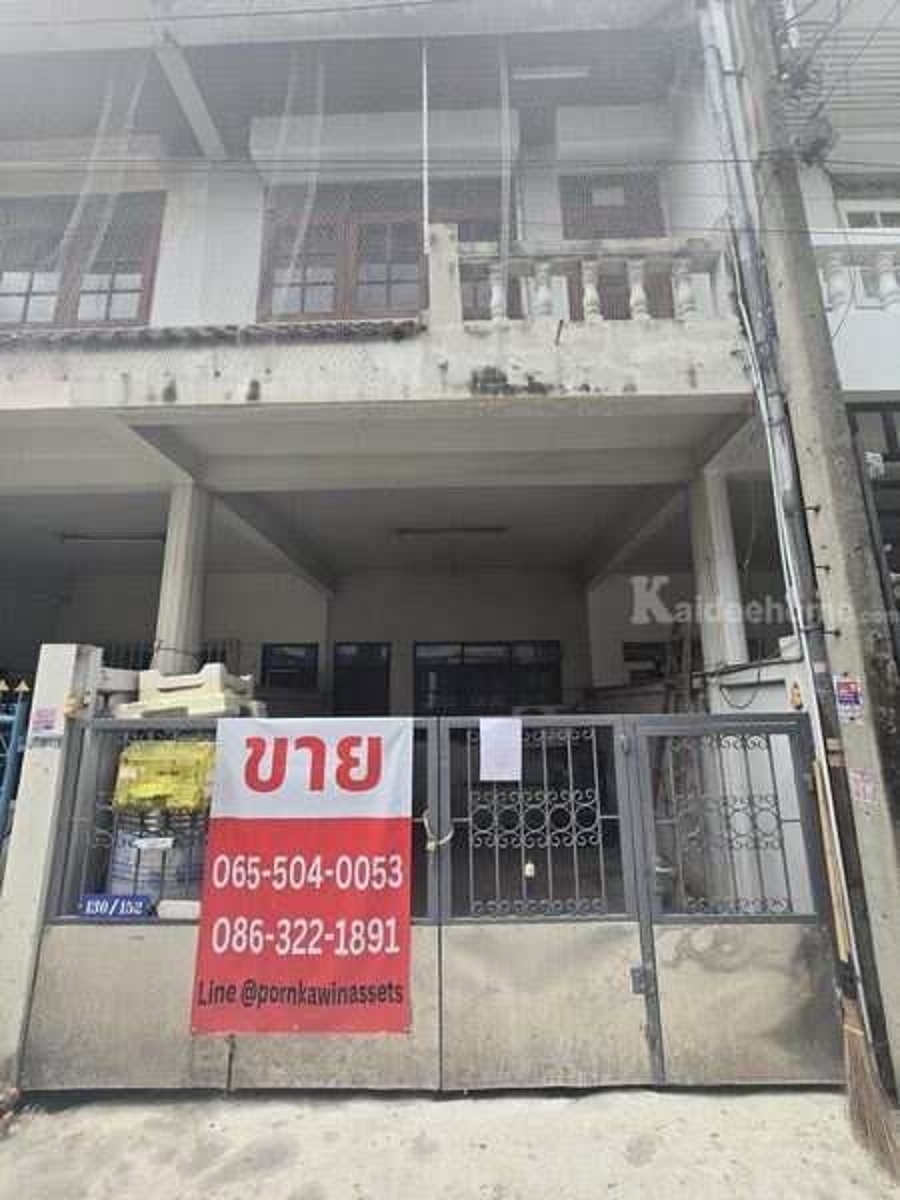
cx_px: 450
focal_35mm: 13
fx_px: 451
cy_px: 600
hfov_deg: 89.9
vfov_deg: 106.2
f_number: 2.2
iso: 50
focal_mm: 2.2
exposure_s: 1/323
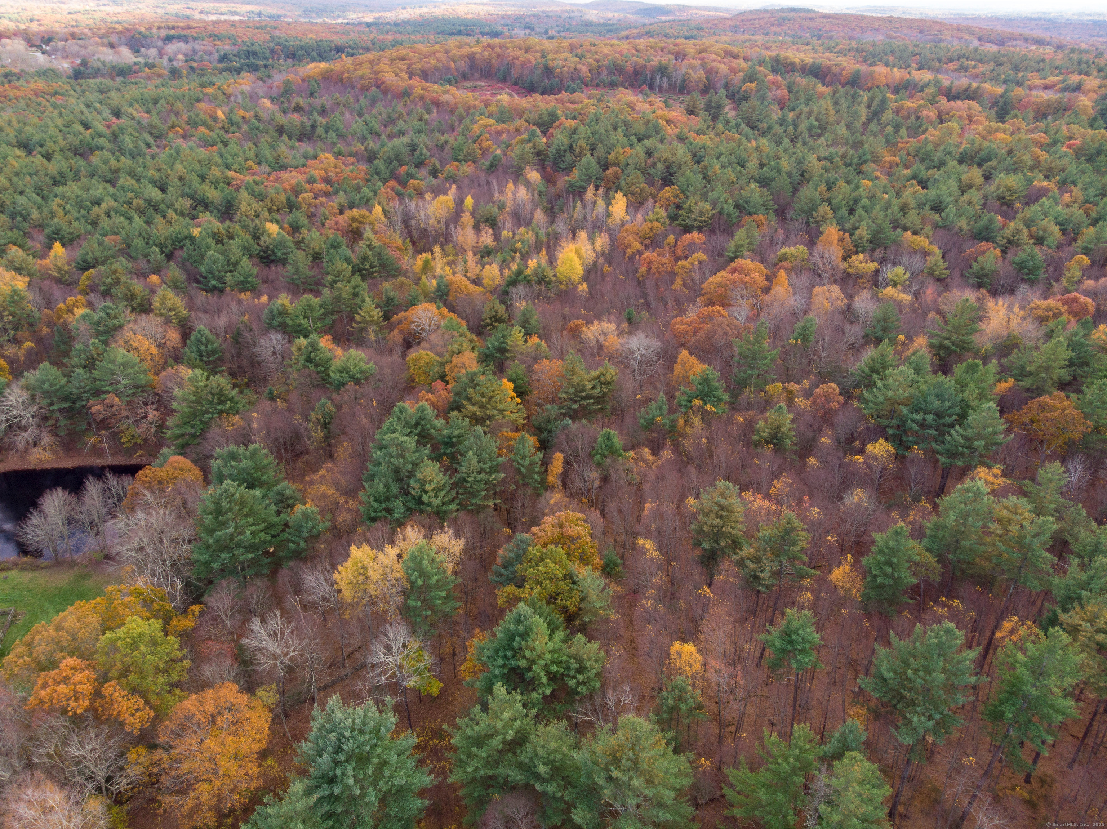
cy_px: 414
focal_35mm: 24
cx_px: 554
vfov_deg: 56.8
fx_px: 767
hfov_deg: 71.6
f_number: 2.8
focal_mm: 4.5
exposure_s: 1/85
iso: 100
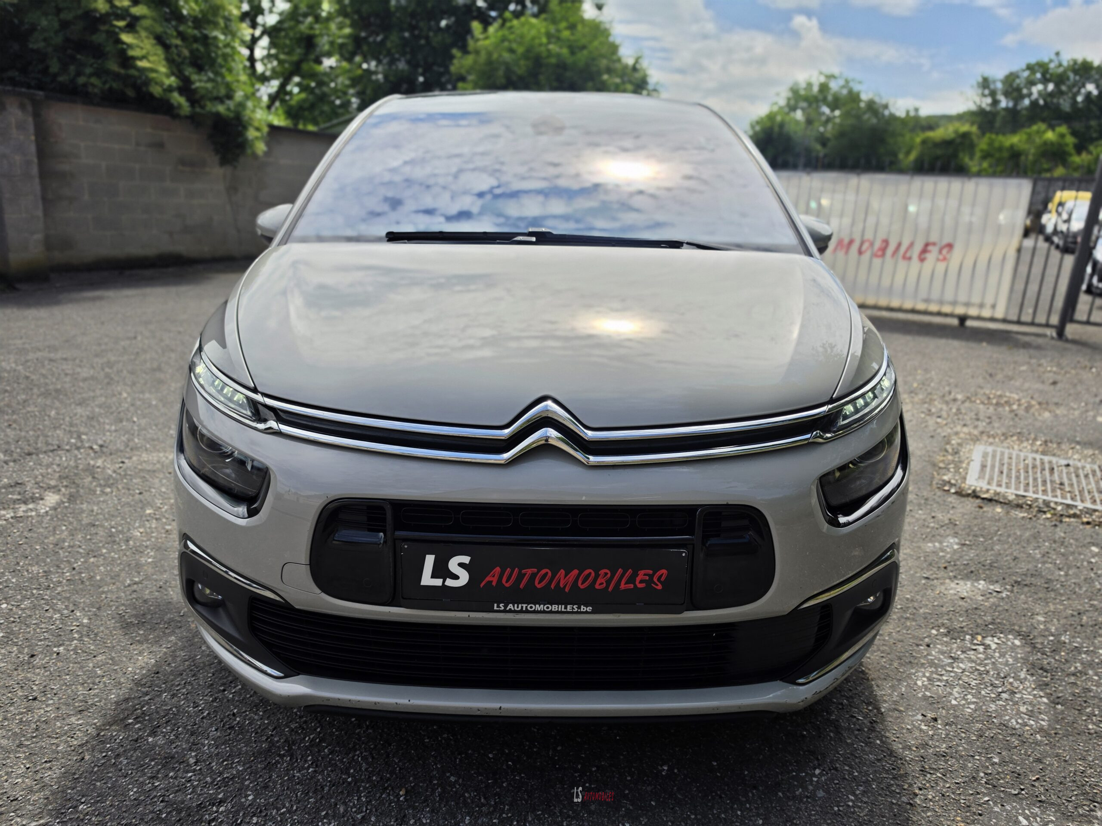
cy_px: 413
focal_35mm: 23
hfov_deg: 73.9
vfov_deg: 58.9
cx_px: 551
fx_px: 732
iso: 50
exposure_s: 1/7939
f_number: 1.4
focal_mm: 6.5
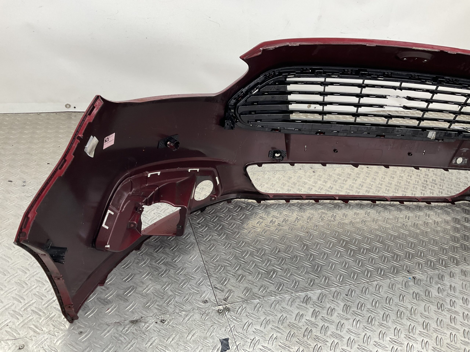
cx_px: 235
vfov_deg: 48.2
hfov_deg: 61.7
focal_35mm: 29
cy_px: 176
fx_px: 394
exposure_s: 1/120
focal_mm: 3
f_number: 1.8
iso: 32
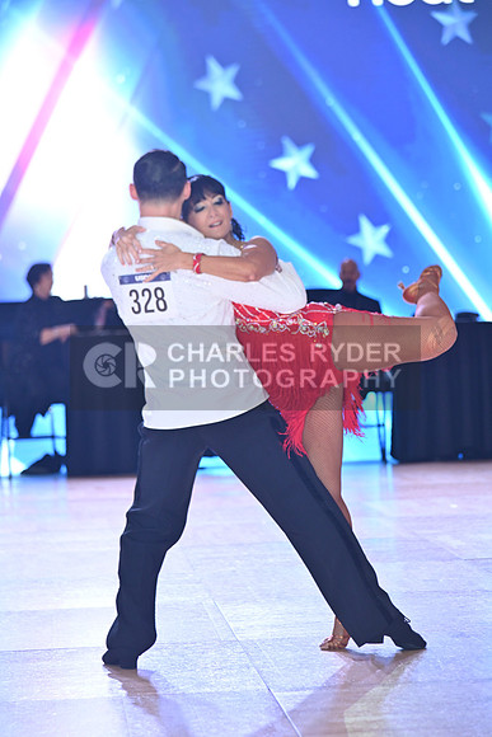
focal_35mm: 120
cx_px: 246
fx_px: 2458
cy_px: 368
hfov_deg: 11.4
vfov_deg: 17.1
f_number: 10
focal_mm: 120
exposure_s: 1/200
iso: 1250
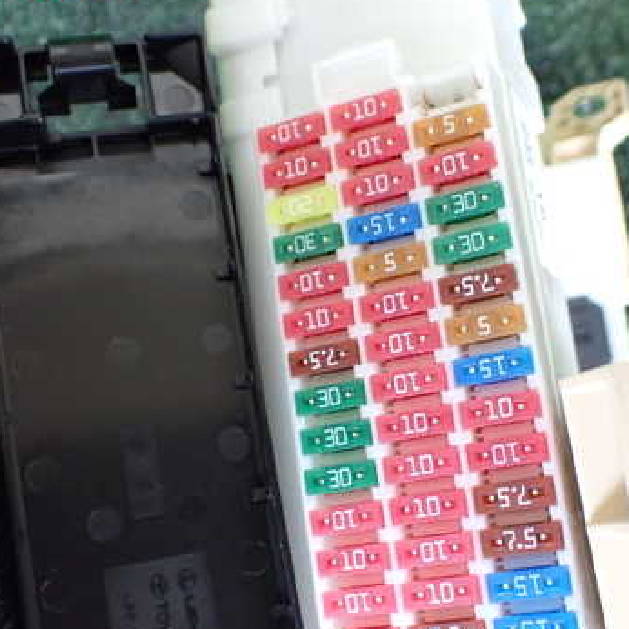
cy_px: 367
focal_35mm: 46
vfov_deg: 36.7
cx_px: 345
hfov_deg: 36.8
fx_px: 946
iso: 800
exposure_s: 1/125
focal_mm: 5.4
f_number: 2.3
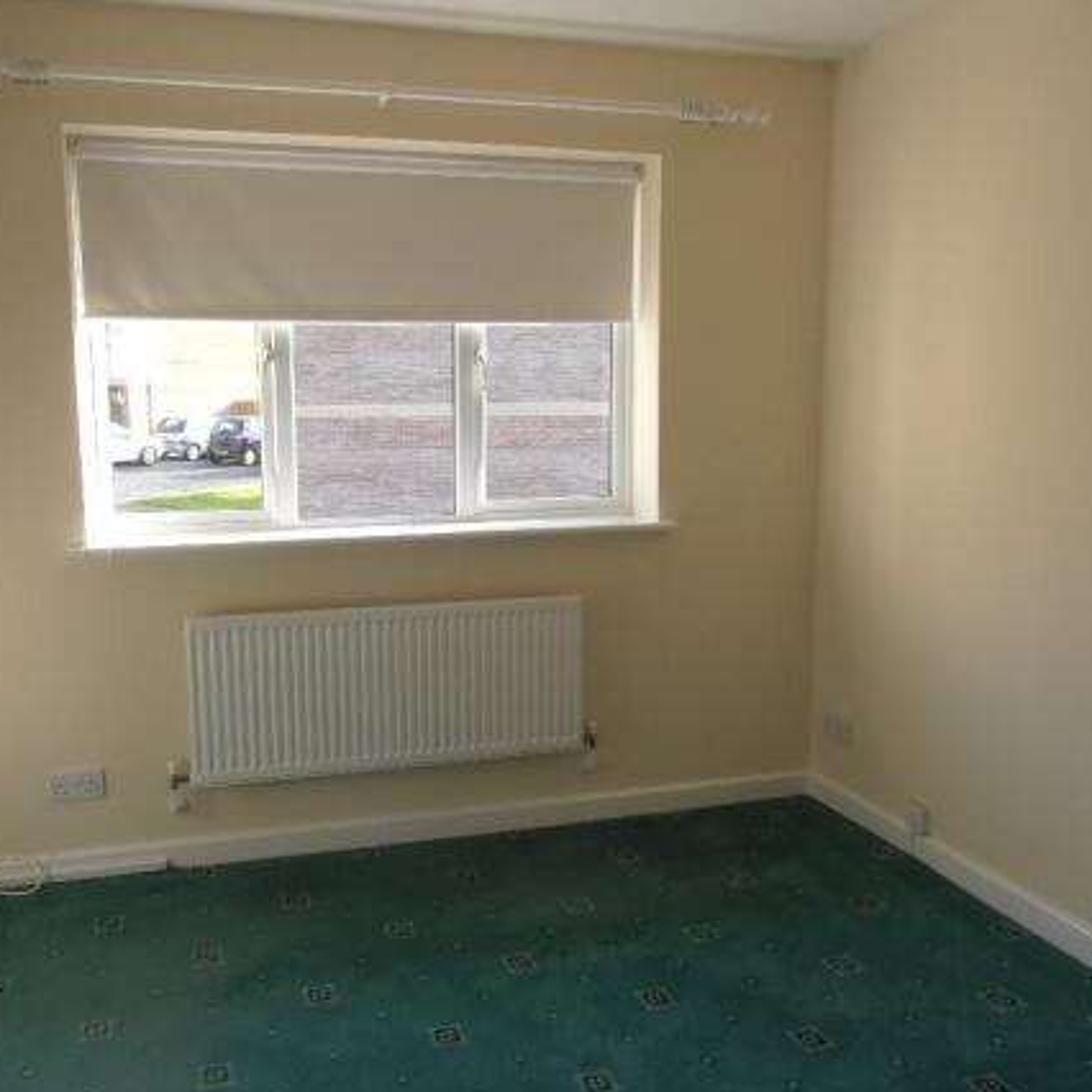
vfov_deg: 55.6
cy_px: 555
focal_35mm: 29
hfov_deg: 55.3
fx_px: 1035
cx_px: 442
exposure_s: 1/100
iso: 80
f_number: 3
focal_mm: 4.2
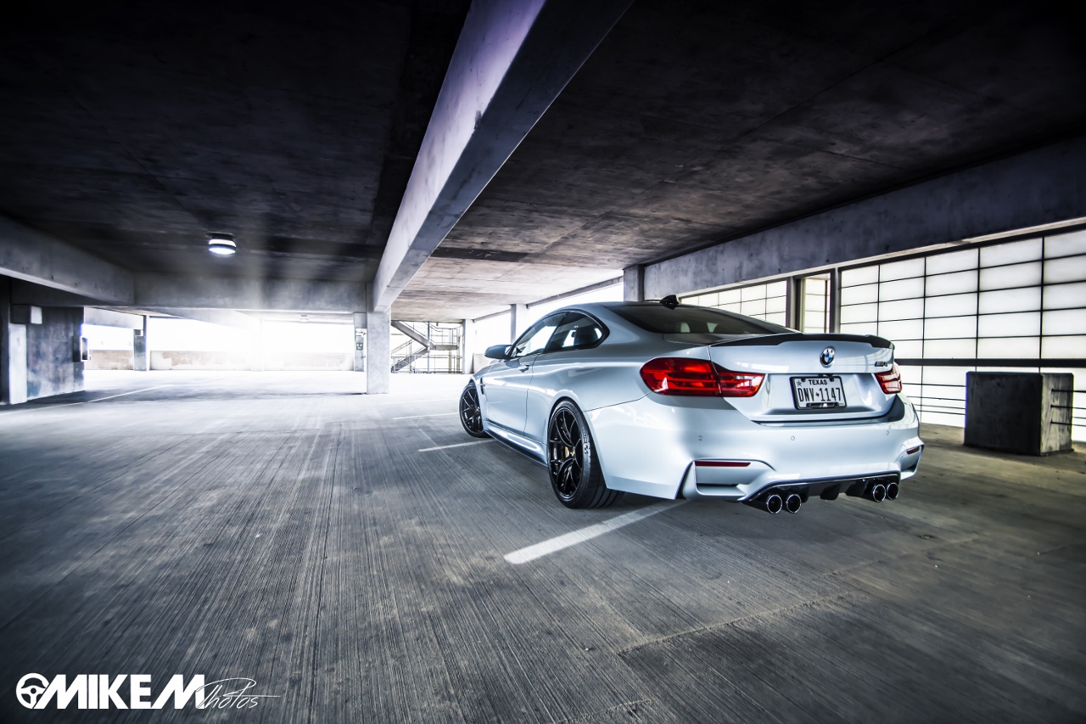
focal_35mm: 15
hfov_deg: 100.4
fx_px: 452
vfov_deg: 77.3
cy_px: 362
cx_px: 543
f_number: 3.5
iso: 200
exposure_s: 1/20
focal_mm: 10
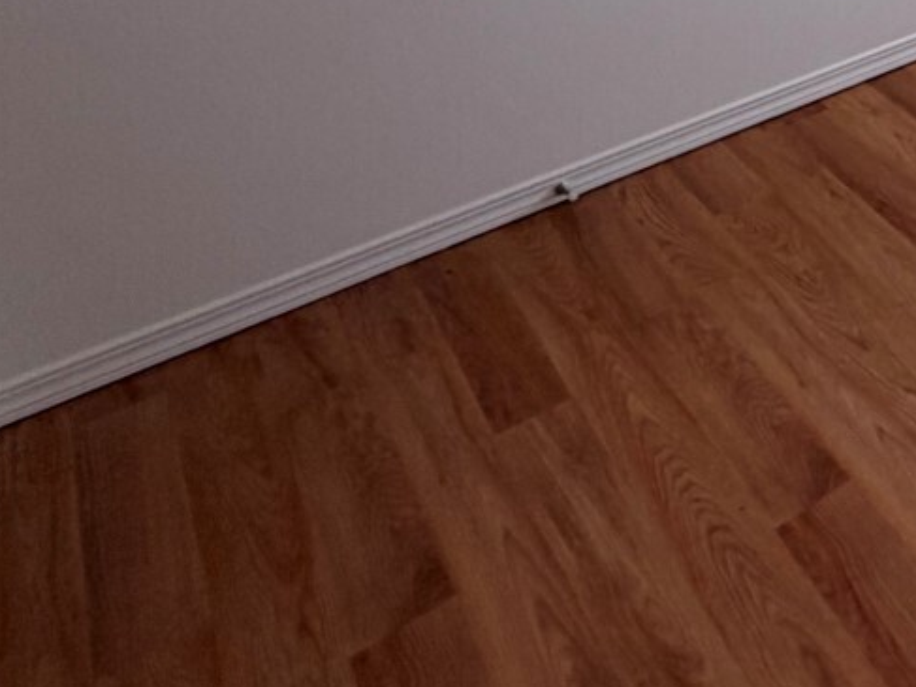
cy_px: -220
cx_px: 1493
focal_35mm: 46
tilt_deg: -16.5
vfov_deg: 26.4
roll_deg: +1.2
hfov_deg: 25.4
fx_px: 1217
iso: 125
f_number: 2.2
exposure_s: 1/121
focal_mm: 2.22
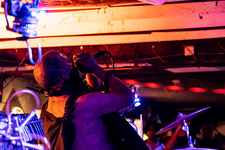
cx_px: 129
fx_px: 706
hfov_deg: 18.1
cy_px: 82
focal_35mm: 113
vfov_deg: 12.1
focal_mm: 70
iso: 3200
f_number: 2.8
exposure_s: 1/200
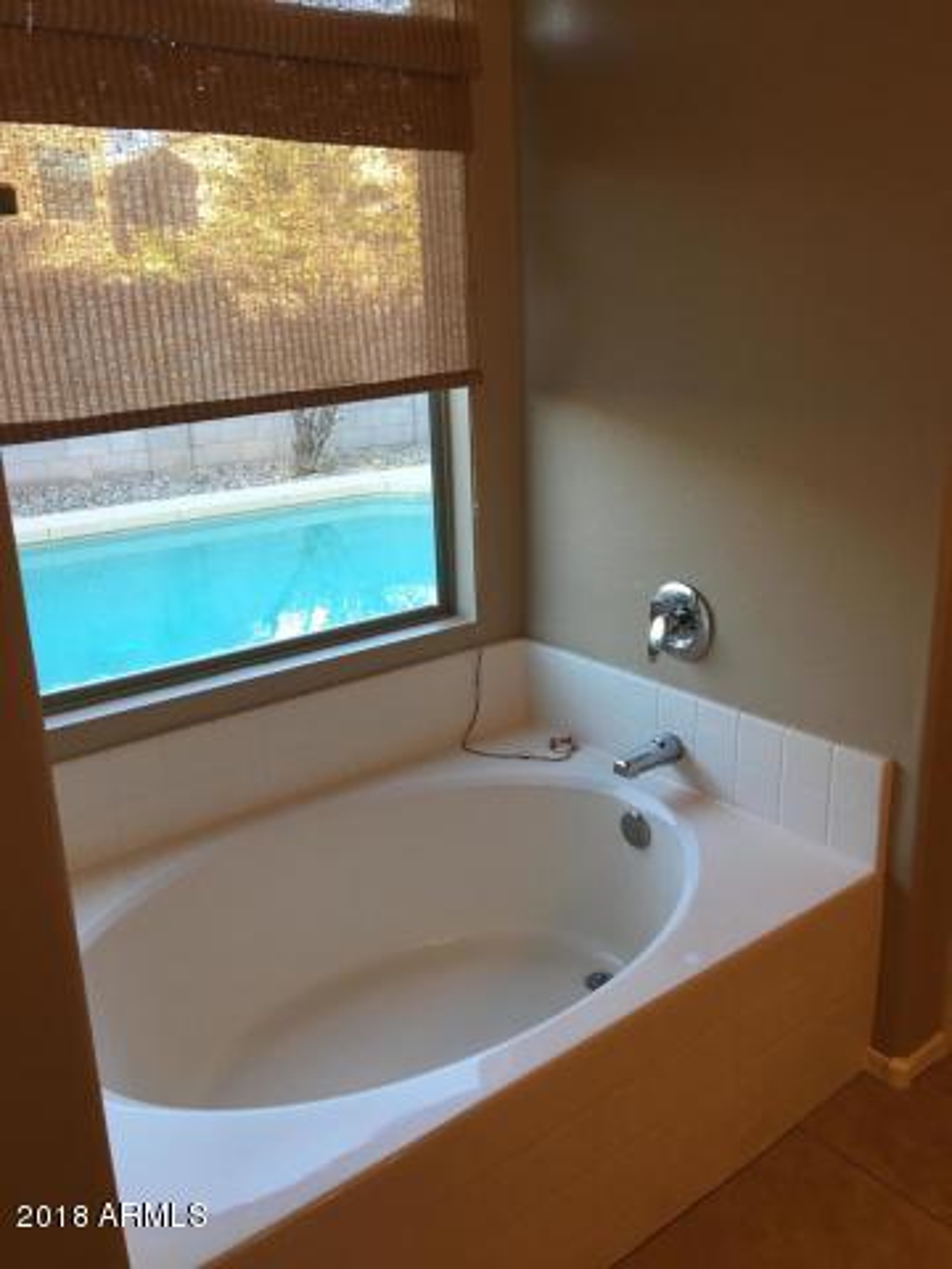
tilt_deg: -16.6
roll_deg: +2.2
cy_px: 634
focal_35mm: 29
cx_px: 476
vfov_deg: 61.7
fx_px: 1063
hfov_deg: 48.2
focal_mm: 4.15
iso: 25
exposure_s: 1/30
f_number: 2.2
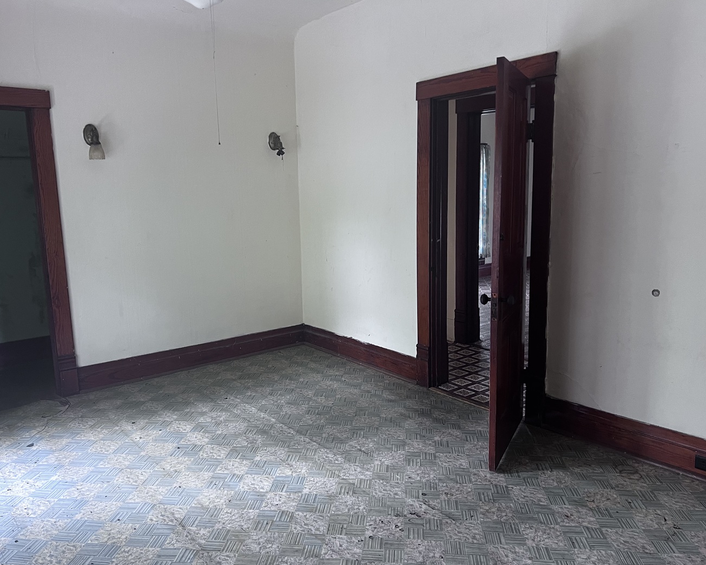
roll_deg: +1.8
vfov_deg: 51.5
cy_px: 290
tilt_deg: -8.8
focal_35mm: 28
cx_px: 329
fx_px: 585
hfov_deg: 62.2
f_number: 1.5
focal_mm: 5.7
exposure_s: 1/66
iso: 125
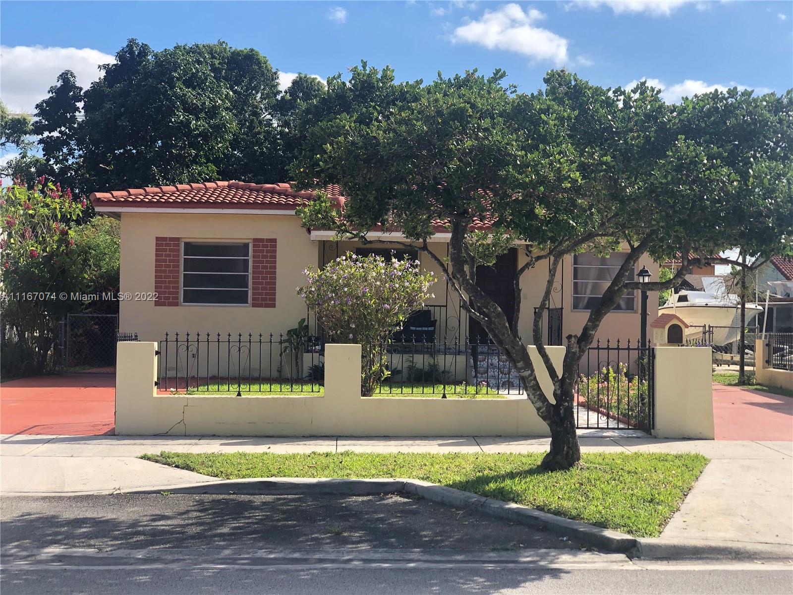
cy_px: 298
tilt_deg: +0.9
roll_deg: +0.0
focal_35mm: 52
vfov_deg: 28.0
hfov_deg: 36.8
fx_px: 1191
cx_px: 396
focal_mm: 6
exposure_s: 1/704
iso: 16
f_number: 2.4
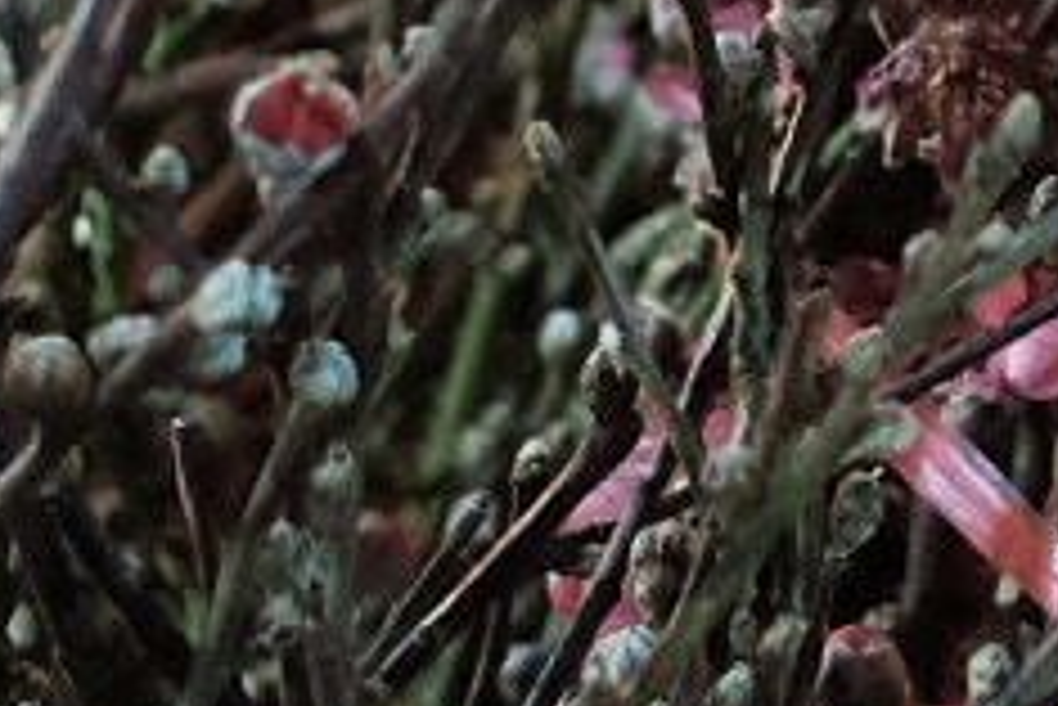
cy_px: -286
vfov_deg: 5.7
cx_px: 2922
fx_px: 6999
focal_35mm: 238
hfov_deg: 7.7
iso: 3200
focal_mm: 23
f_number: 2
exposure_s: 1/60
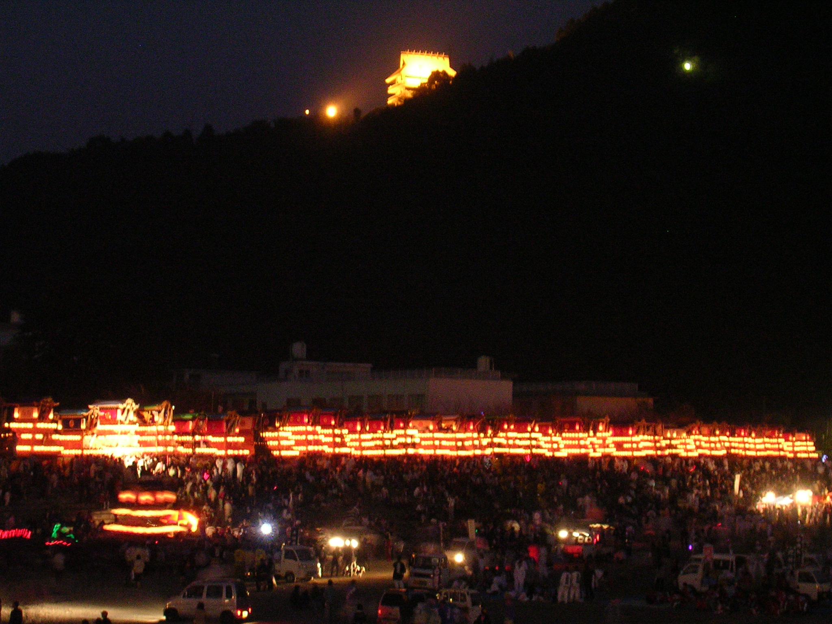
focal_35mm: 86
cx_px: 416
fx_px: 2067
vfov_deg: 17.2
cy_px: 312
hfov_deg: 22.8
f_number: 4.1
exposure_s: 1.5
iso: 200
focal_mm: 13
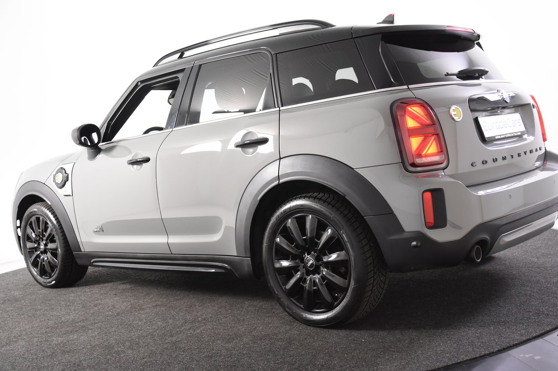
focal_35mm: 44
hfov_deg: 44.5
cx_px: 284
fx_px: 682
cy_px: 180
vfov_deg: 30.5
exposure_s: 1/50
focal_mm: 28
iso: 1600
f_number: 4
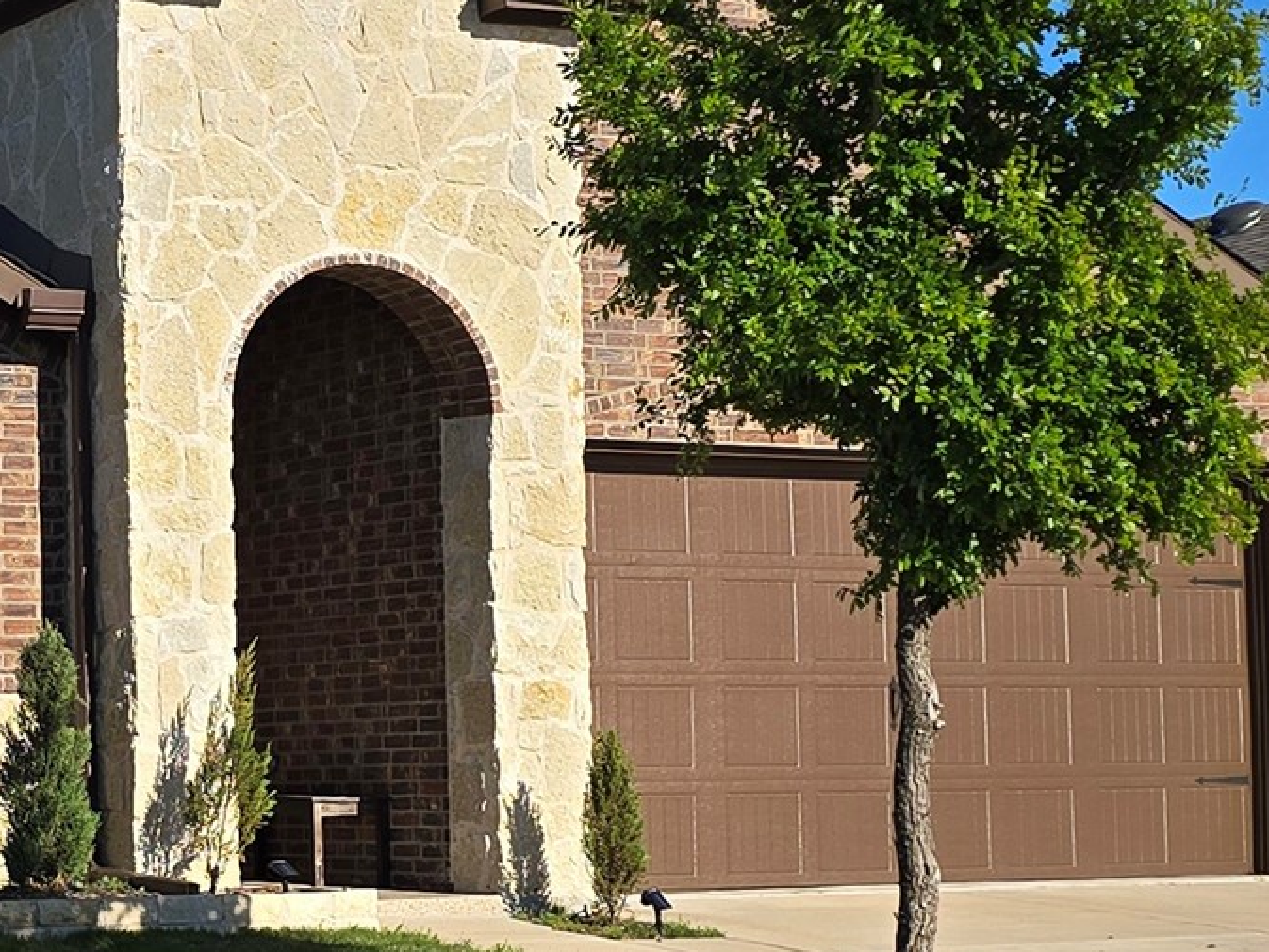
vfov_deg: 21.0
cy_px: 430
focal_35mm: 70
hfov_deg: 25.4
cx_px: -192
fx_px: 2567
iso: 12
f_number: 1.7
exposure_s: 1/580
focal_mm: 6.3
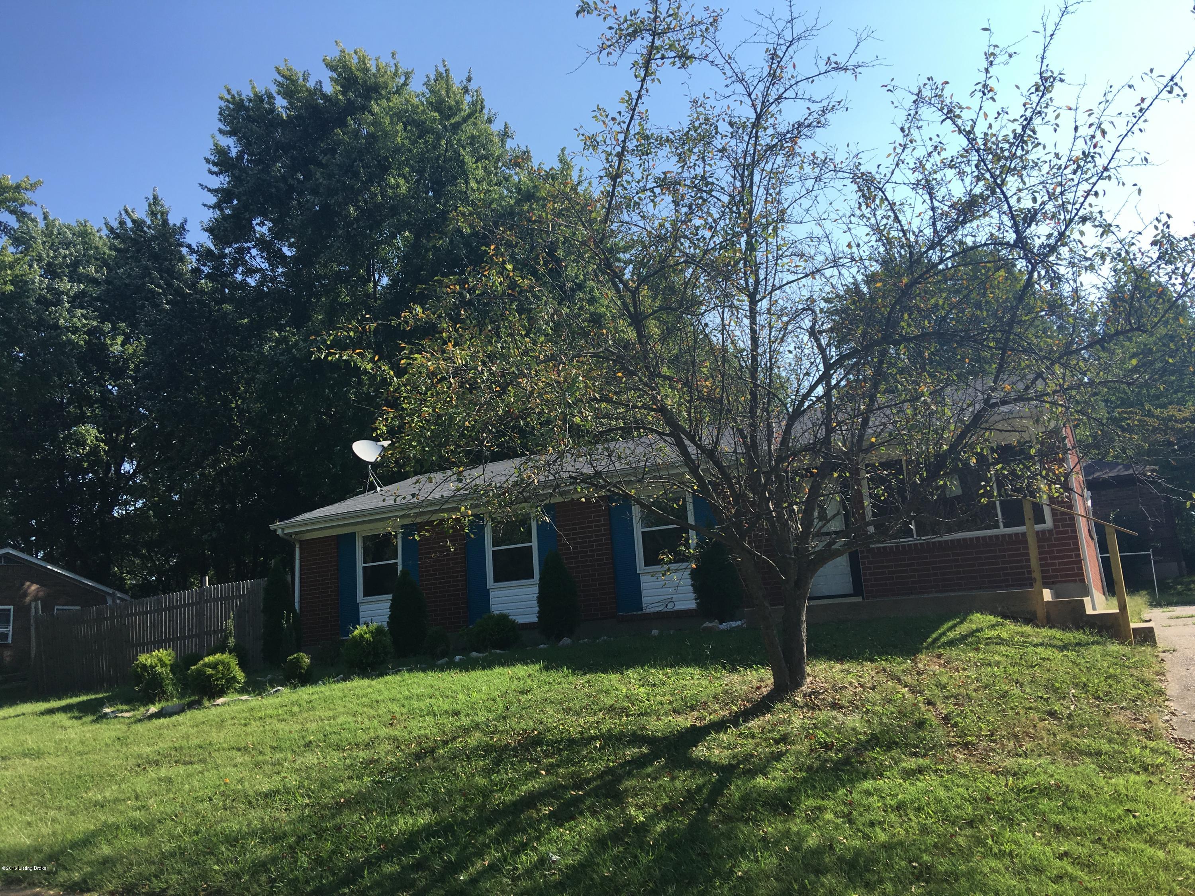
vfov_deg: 48.2
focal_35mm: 29
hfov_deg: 61.7
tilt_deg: +12.8
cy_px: 448
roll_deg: +3.2
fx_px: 1001
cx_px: 598
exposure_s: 1/1115
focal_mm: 4.15
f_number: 2.2
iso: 25
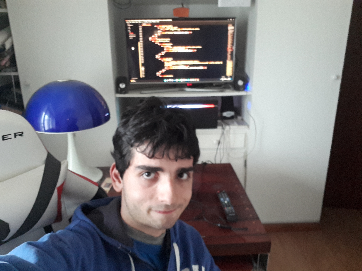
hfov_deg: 65.3
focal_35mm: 27
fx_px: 282
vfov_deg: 51.4
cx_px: 181
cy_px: 136
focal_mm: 3.6
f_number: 1.9
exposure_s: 1/8
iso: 800
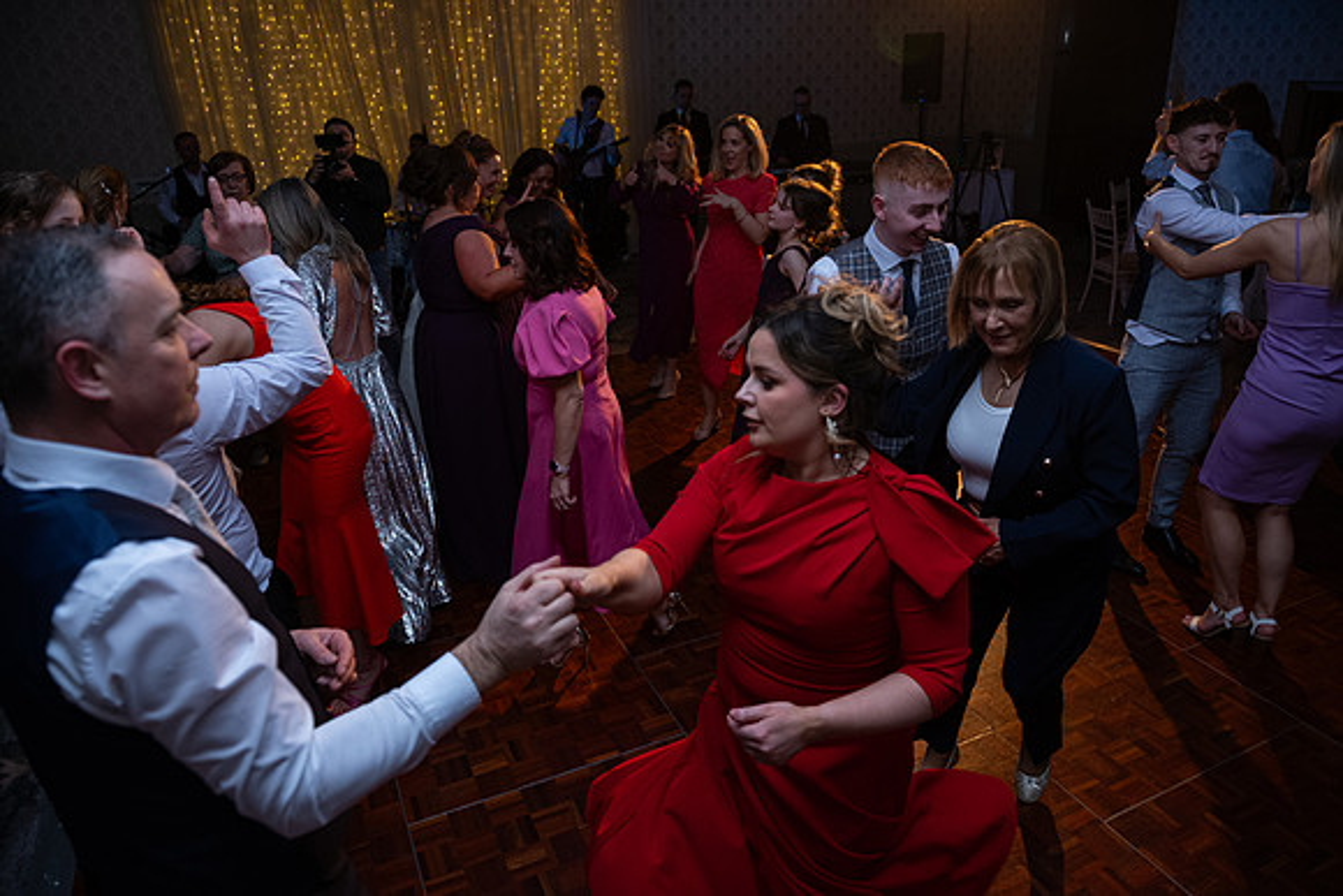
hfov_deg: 73.7
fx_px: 896
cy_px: 448
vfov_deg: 53.2
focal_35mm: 24
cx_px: 672
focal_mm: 24
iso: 1000
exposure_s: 1/160
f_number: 3.5
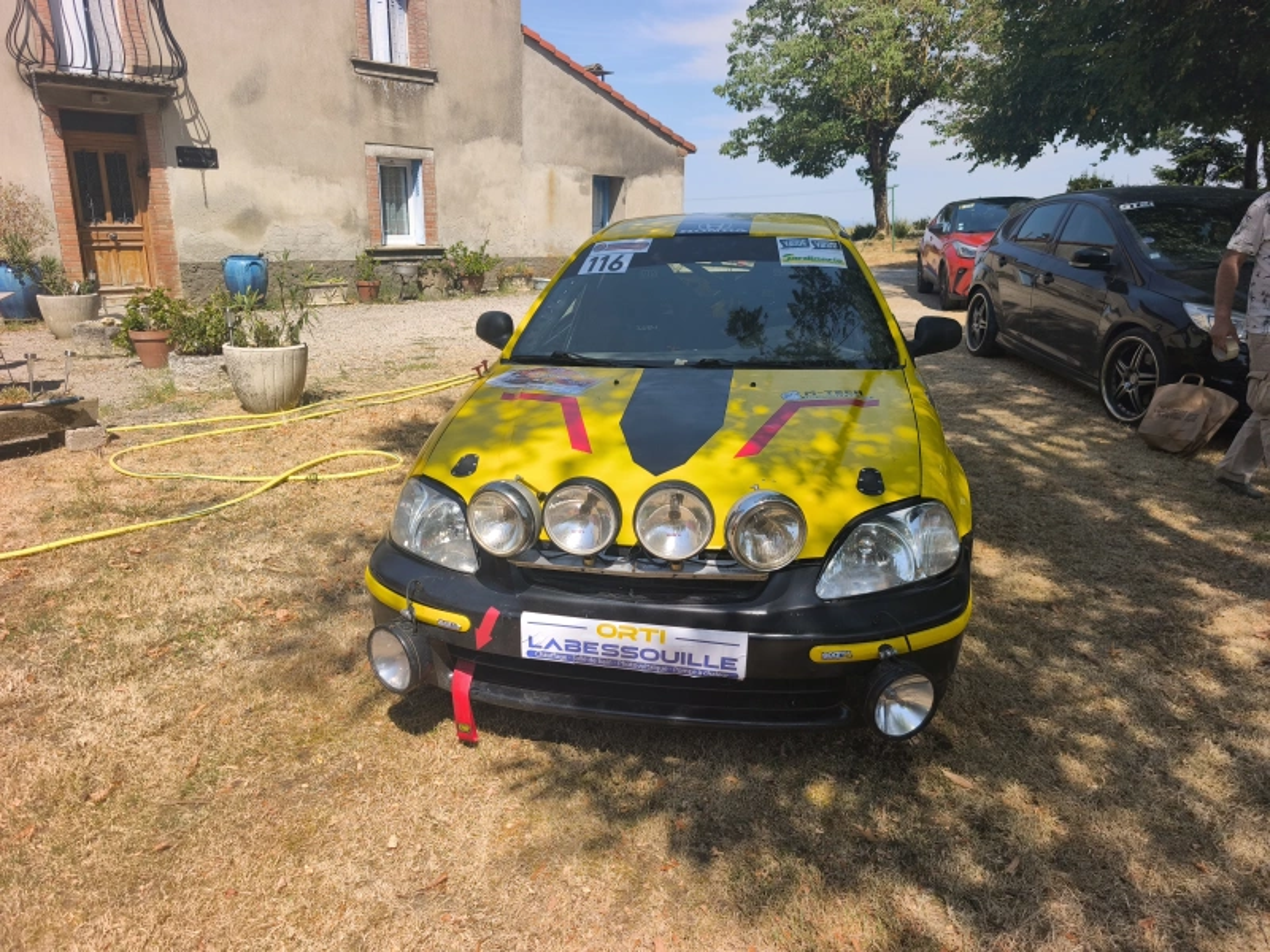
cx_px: 635
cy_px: 476
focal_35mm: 23
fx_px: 844
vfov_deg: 58.9
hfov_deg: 73.9
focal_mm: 6.57
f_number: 1.6
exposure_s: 1/2663
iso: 50
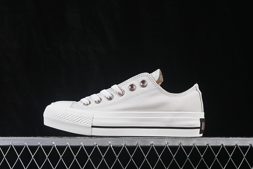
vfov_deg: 18.2
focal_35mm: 75
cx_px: 126
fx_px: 527
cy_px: 84
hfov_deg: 27.0
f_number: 8
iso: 160
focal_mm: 50
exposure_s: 1/80
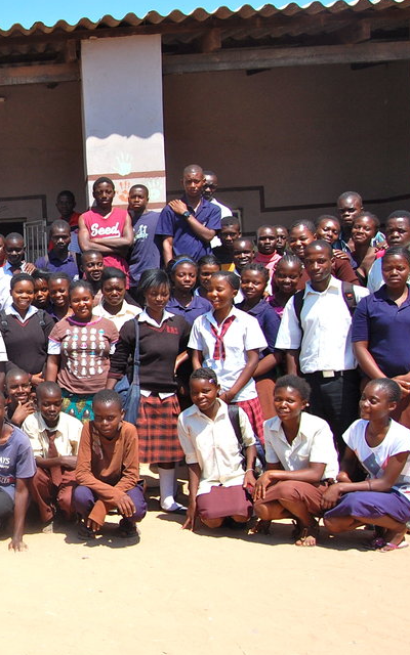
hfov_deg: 26.0
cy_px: 335
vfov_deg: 45.3
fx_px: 787
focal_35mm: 44
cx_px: -86
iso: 200
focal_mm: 18
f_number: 9
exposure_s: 1/320
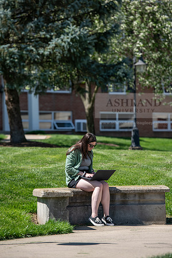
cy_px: 129
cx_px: 86
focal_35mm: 170
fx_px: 1218
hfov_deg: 8.1
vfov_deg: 12.1
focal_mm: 170
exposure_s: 1/1000
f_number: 4
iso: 160
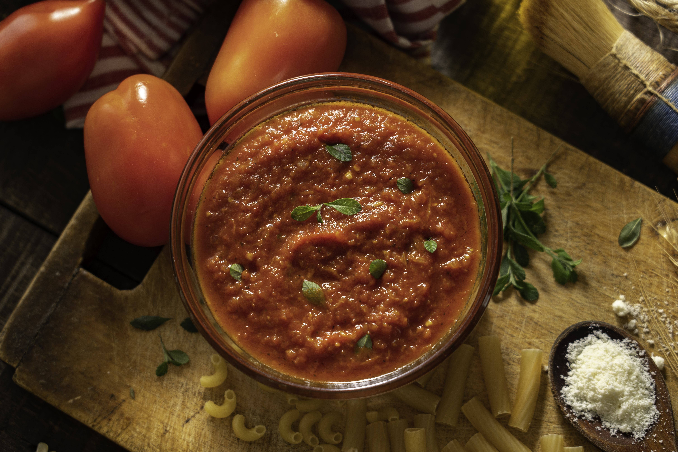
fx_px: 1977
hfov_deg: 19.5
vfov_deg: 13.0
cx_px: 339
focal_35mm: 105
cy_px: 226
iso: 250
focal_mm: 105
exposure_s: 1/15
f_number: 4
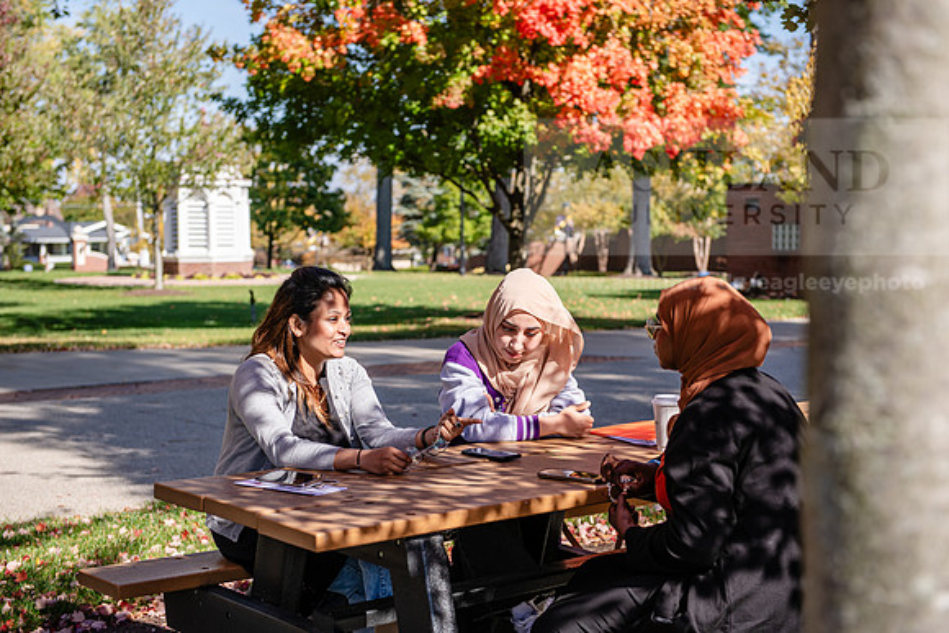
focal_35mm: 56
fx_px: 1476
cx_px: 474
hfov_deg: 35.6
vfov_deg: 24.2
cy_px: 316
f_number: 3.5
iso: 100
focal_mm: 56
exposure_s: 1/640
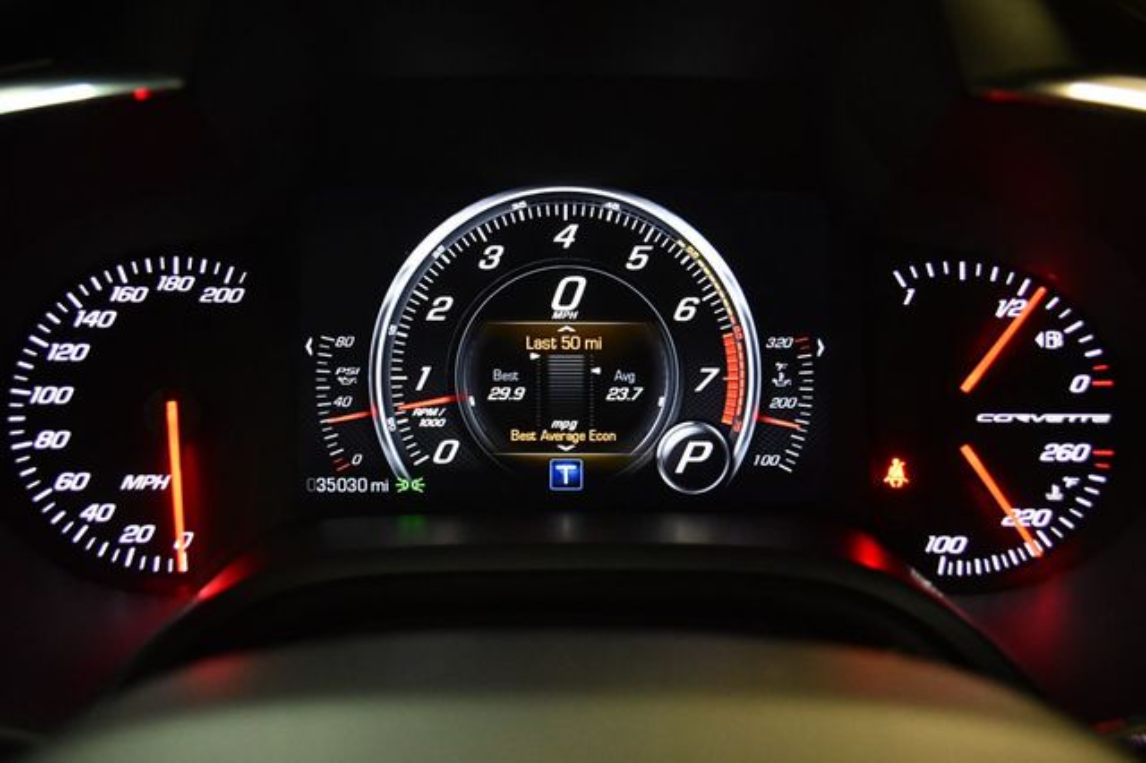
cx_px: 573
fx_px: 1145
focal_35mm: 36
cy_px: 382
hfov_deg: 53.2
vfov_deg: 36.8
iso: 3600
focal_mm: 24
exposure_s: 1/60
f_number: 4
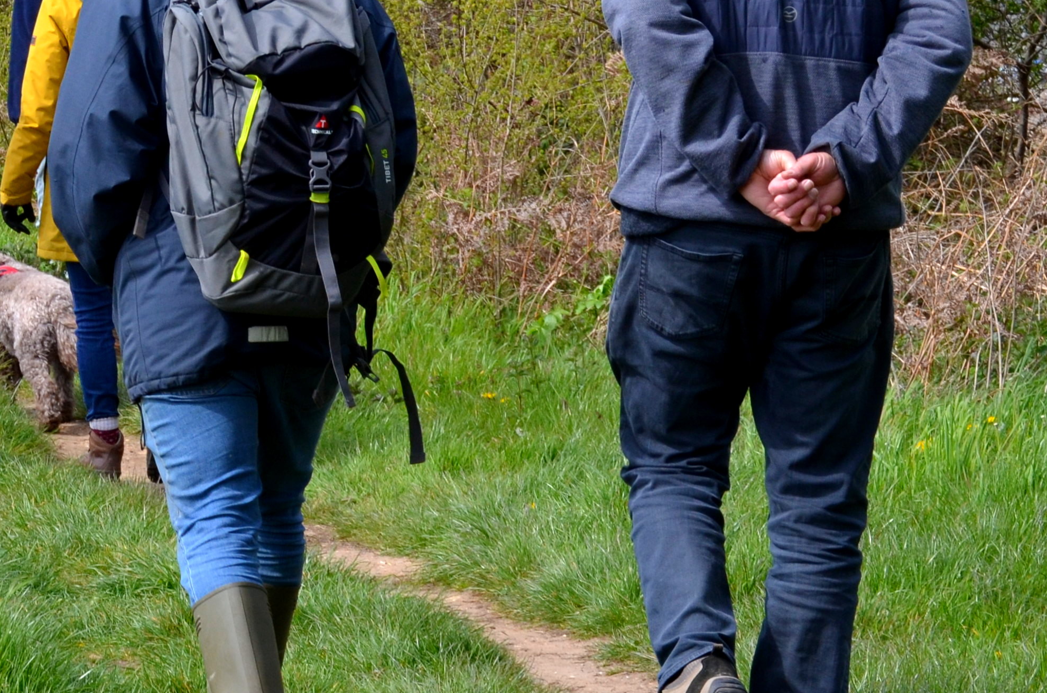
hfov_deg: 9.9
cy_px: 112
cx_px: -215
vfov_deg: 6.7
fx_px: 5957
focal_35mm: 205
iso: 400
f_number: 10
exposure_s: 1/400
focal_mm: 55
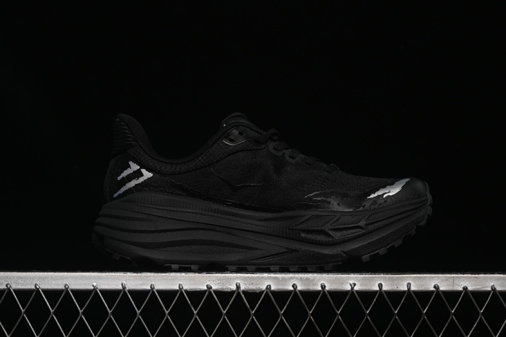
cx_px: 253
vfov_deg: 18.2
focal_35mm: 75
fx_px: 1054
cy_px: 168
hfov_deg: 27.0
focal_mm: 50
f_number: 6.3
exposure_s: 1/50
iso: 160
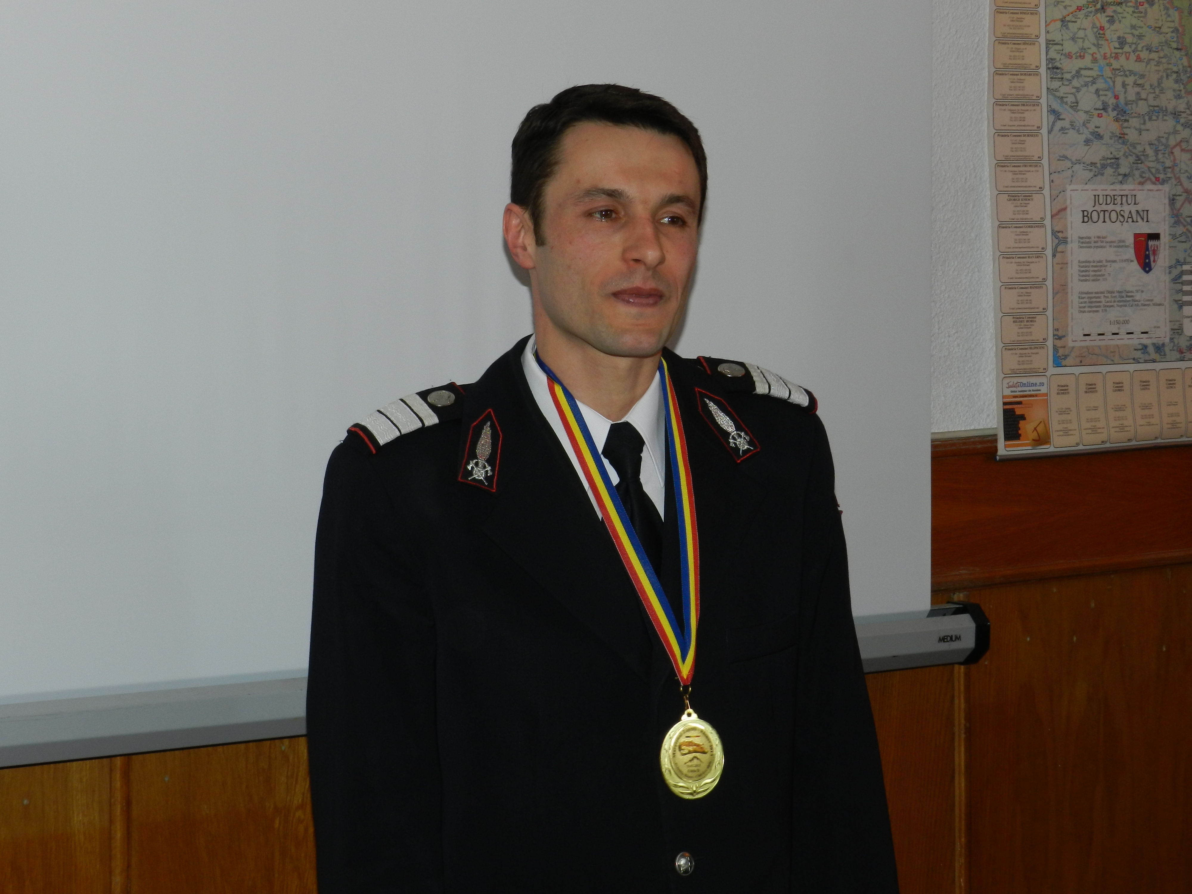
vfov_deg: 19.4
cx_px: 596
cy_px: 447
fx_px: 2617
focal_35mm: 76
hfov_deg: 25.7
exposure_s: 1/30
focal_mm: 13.5
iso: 200
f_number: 4.8
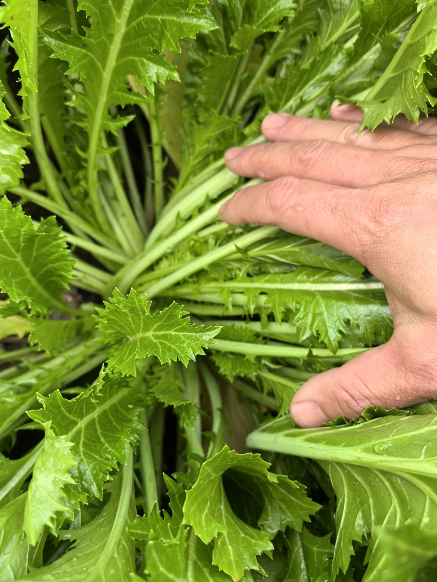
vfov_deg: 65.3
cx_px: 218
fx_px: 455
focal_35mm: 27
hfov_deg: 51.3
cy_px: 291
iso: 800
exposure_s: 1/1001
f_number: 2
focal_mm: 6.98
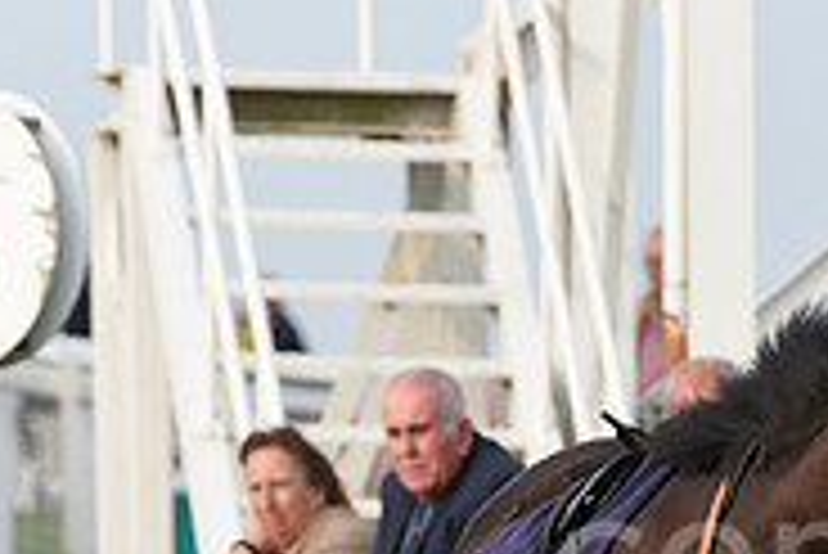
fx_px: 14478
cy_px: 854
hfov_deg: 3.3
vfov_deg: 2.2
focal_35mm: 629
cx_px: 1143
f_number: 5.6
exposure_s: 1/1000
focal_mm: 200
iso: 640
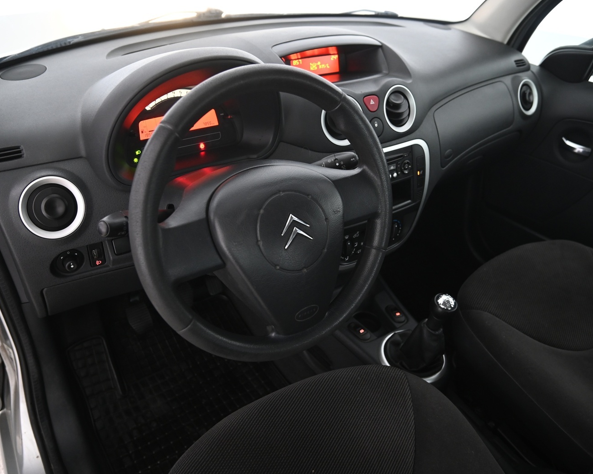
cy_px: 237
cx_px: 279
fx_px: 491
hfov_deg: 62.2
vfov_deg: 51.5
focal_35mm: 28
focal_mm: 24
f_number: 4
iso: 2000
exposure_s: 1/15
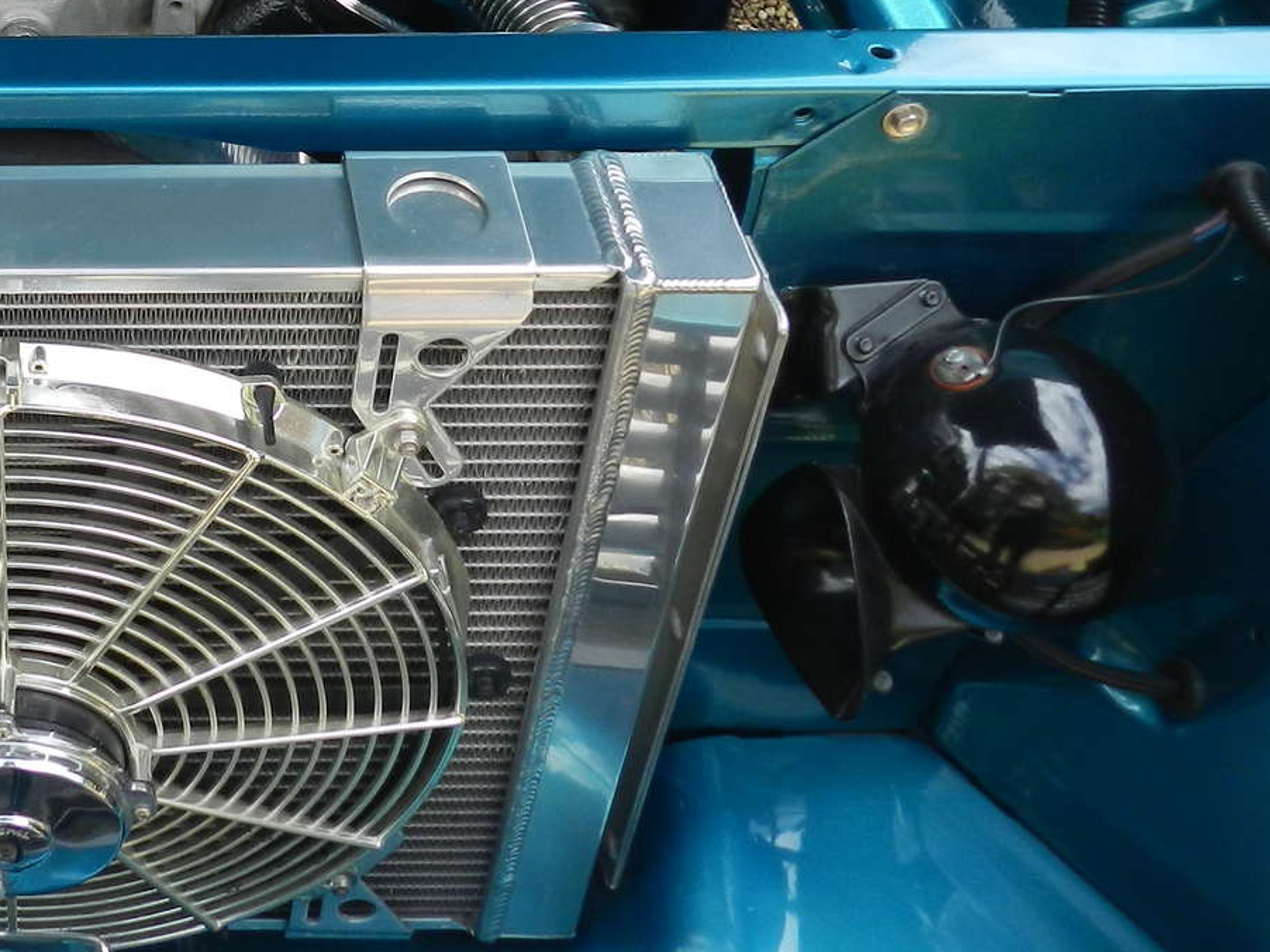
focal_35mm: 51
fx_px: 1871
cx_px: 4
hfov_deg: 34.2
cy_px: 1
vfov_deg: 27.0
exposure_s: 1/320
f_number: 3.4
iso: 160
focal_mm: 4
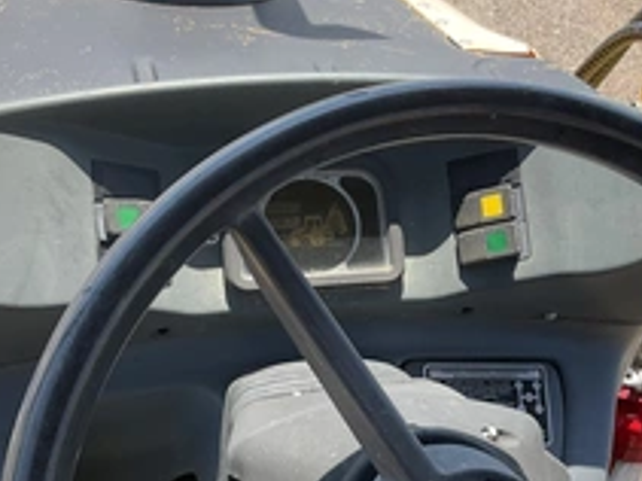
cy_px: 381
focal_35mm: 55
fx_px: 1019
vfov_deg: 26.1
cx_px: 341
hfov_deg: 34.9
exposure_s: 1/428
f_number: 1.8
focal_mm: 3
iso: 25
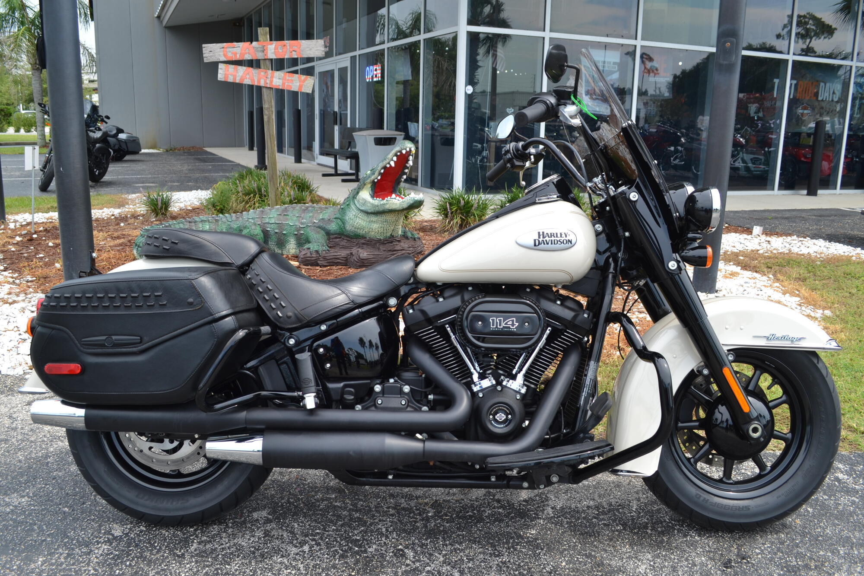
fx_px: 720
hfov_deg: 61.9
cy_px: 288
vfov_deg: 43.6
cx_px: 432
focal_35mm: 30
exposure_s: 1/160
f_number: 6.3
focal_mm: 20
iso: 100
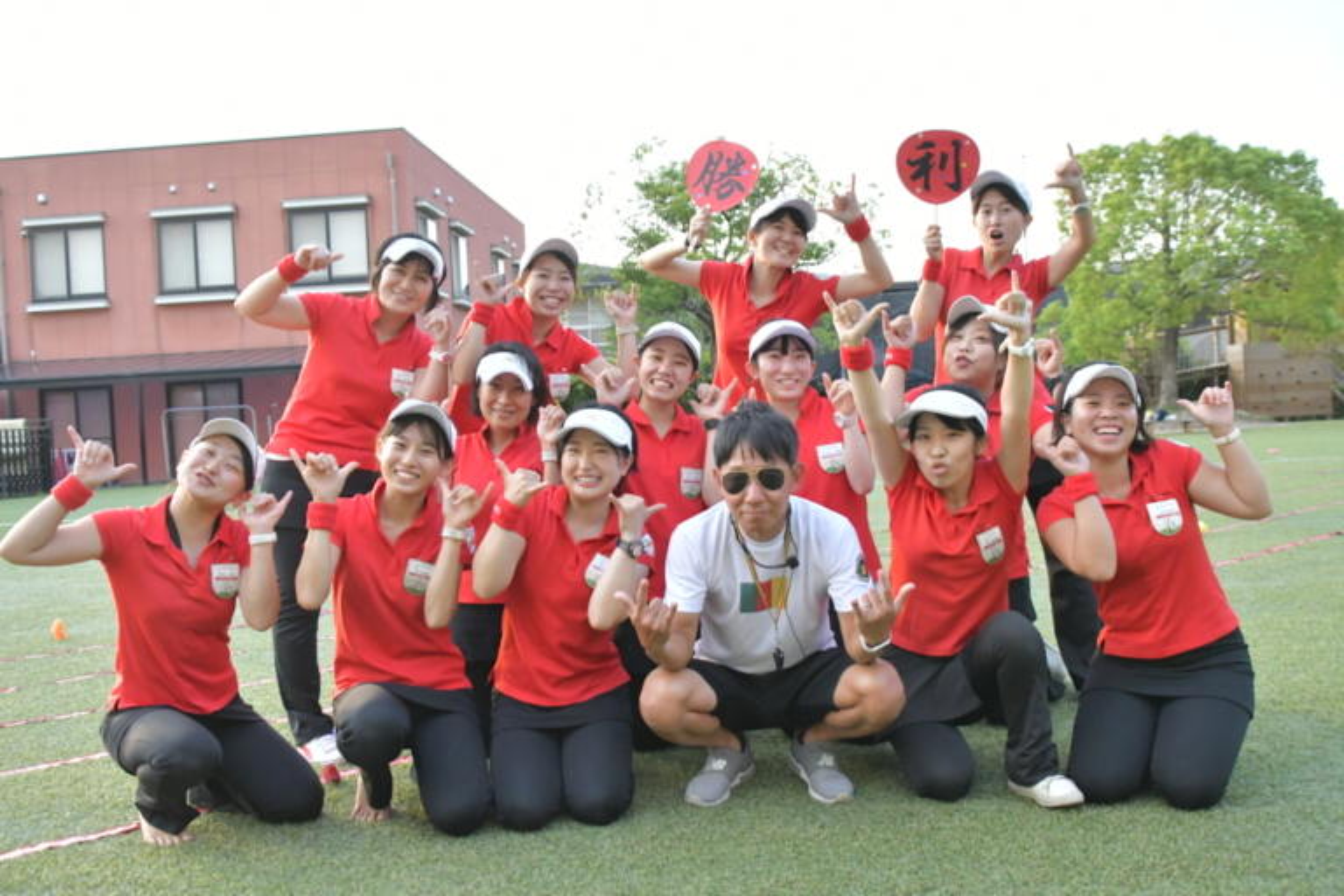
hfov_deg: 57.2
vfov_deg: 40.0
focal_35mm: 33
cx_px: 672
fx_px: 1232
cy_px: 448
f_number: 3.5
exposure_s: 1/2000
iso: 4000
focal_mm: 22
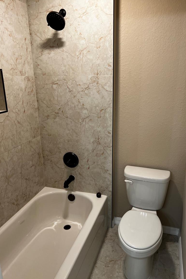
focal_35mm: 28
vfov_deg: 65.5
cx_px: 105
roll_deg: +0.3
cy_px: 143
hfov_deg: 46.3
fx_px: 217
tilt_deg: -16.3
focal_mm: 5.7
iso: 64
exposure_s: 1/60
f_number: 1.5
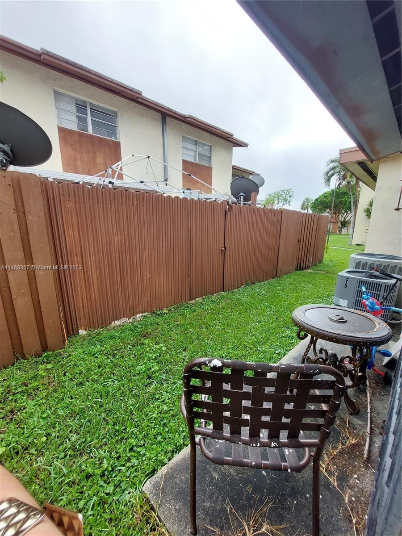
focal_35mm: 13
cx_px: 201
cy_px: 268
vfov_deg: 106.2
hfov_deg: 89.9
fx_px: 201
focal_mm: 1.74
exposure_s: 1/204
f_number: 2.2
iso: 50
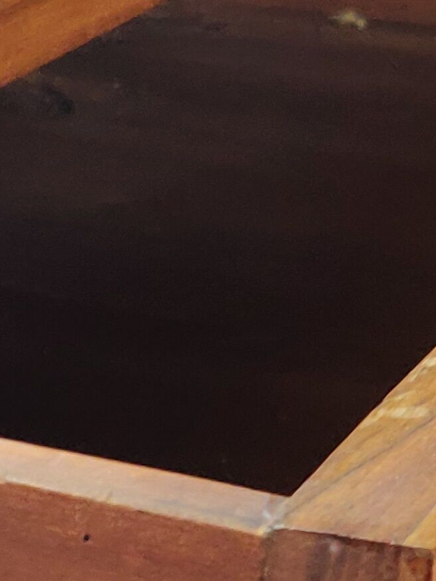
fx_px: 2216
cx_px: -118
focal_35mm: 132
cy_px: 511
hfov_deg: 11.0
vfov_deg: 14.8
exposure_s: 1/20
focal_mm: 4.25
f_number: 1.7
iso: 640
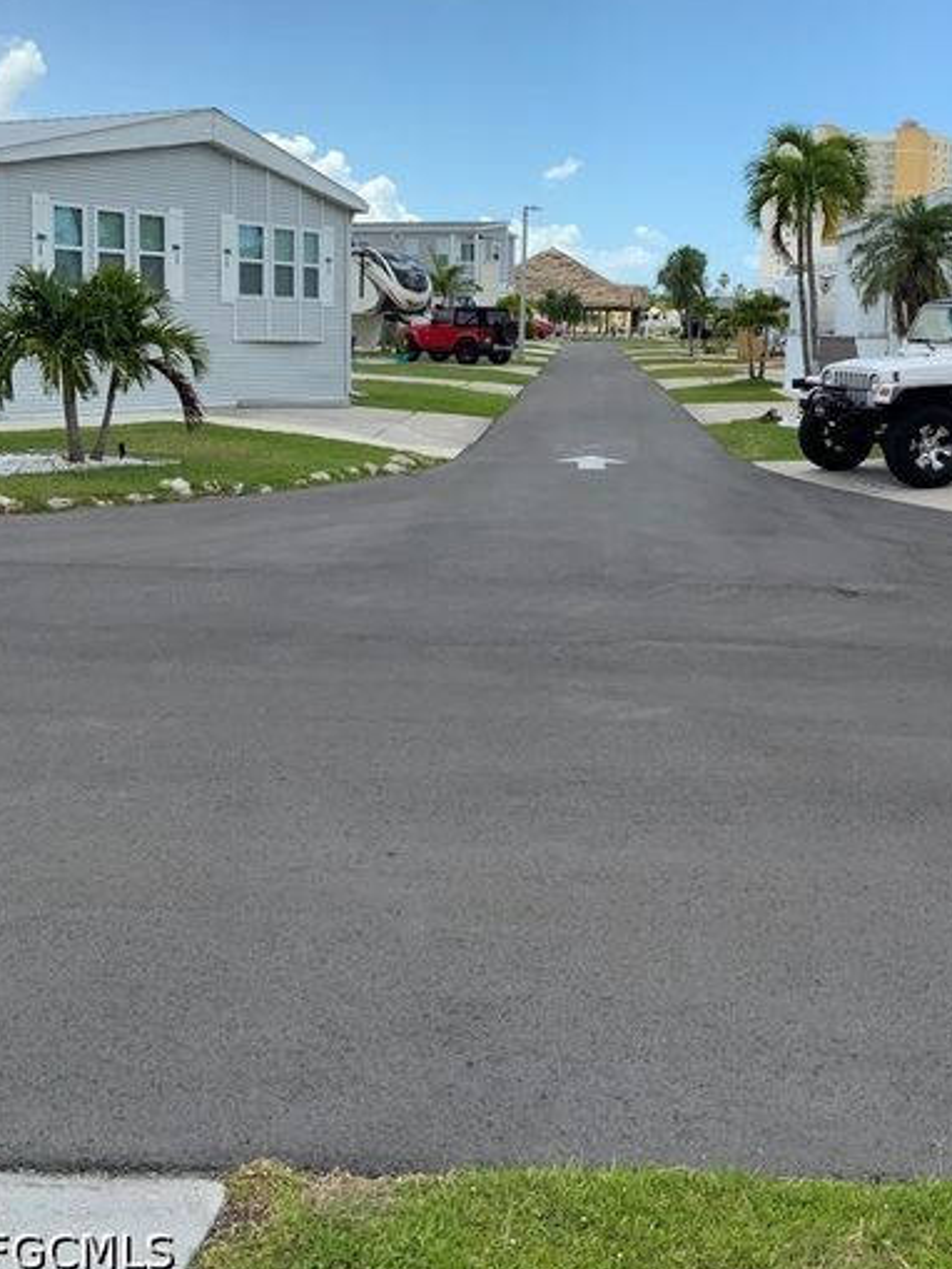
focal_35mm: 38
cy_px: 457
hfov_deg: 37.5
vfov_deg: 48.4
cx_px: 593
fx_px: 1393
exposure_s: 1/1984
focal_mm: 3
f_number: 1.8
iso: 20
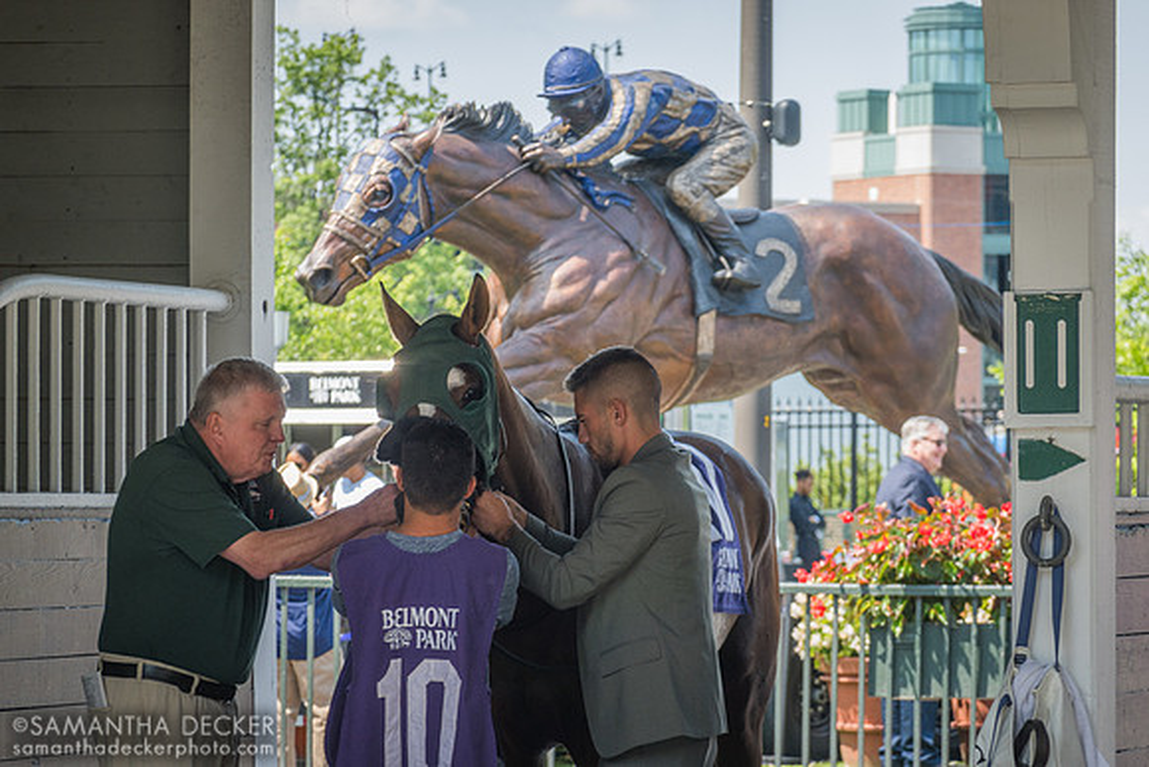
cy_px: 384
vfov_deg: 6.9
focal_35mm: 200
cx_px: 574
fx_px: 6385
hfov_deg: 10.3
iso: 100
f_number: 4.5
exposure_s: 1/200
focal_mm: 72
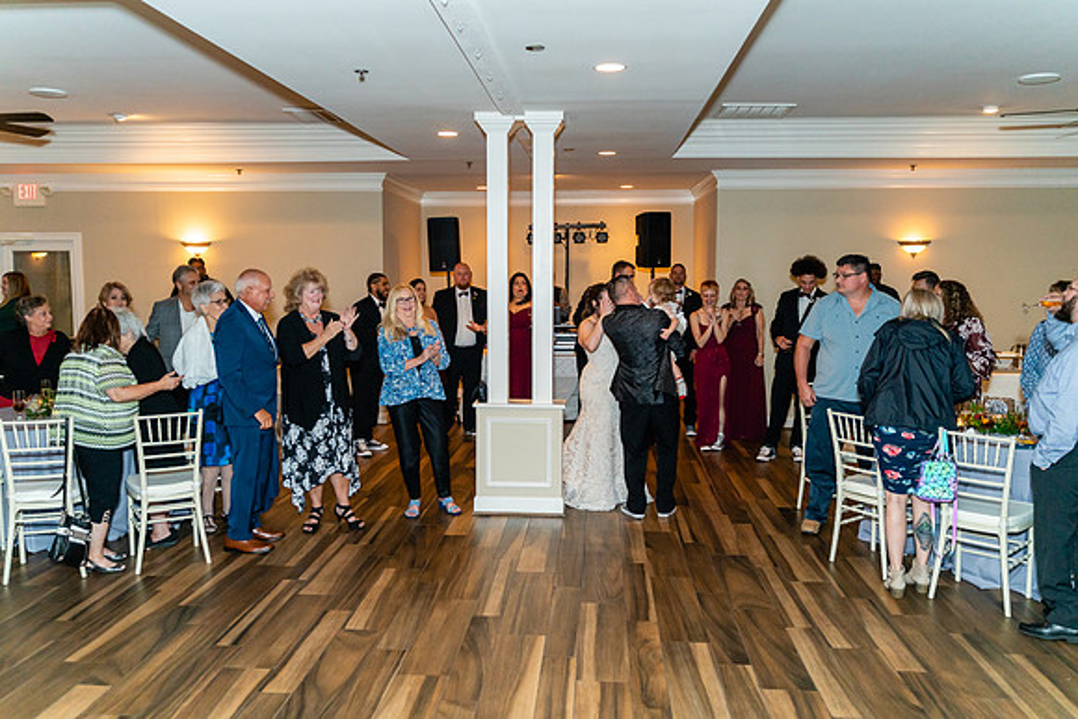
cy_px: 360
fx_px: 895
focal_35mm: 30
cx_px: 539
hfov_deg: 62.1
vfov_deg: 43.8
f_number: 2.8
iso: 1250
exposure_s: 1/160
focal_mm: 28
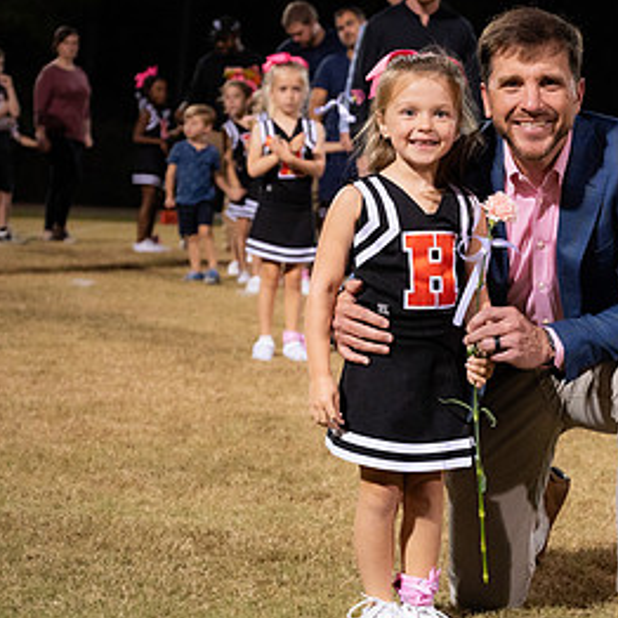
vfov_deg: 16.0
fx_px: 2202
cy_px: 318
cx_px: 502
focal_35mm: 109
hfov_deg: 15.9
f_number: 4
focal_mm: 58
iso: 3200
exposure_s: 1/250
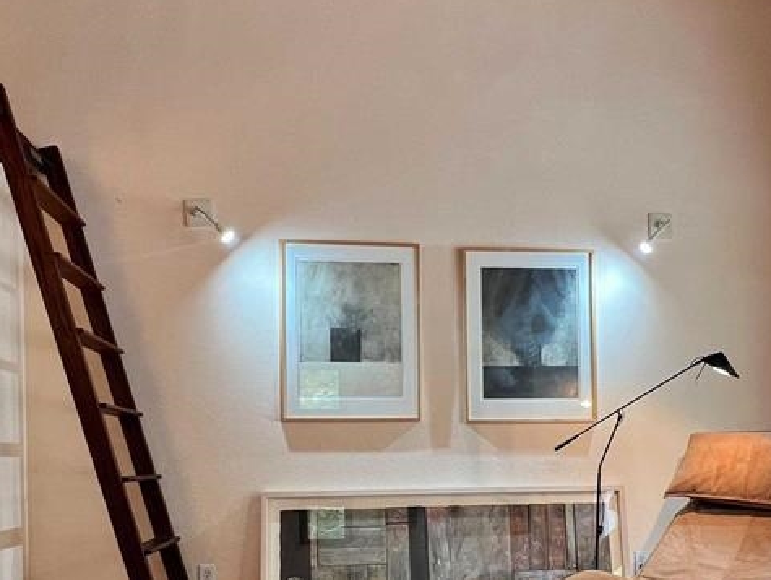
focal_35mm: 28
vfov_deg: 46.9
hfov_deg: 63.3
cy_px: 473
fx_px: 624
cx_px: 425
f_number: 1.8
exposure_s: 1/60
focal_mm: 1.57
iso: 160
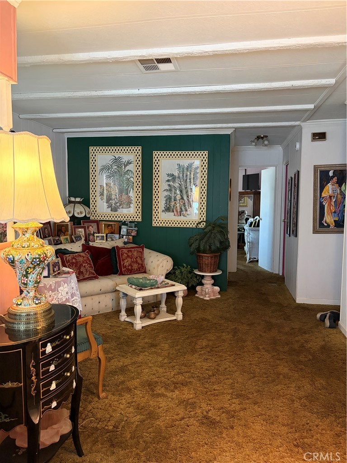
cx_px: 174
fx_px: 348
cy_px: 232
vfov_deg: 67.3
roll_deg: -0.1
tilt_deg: -3.9
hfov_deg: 53.1
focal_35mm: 26
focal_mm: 5.96
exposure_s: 1/40
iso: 400
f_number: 1.6
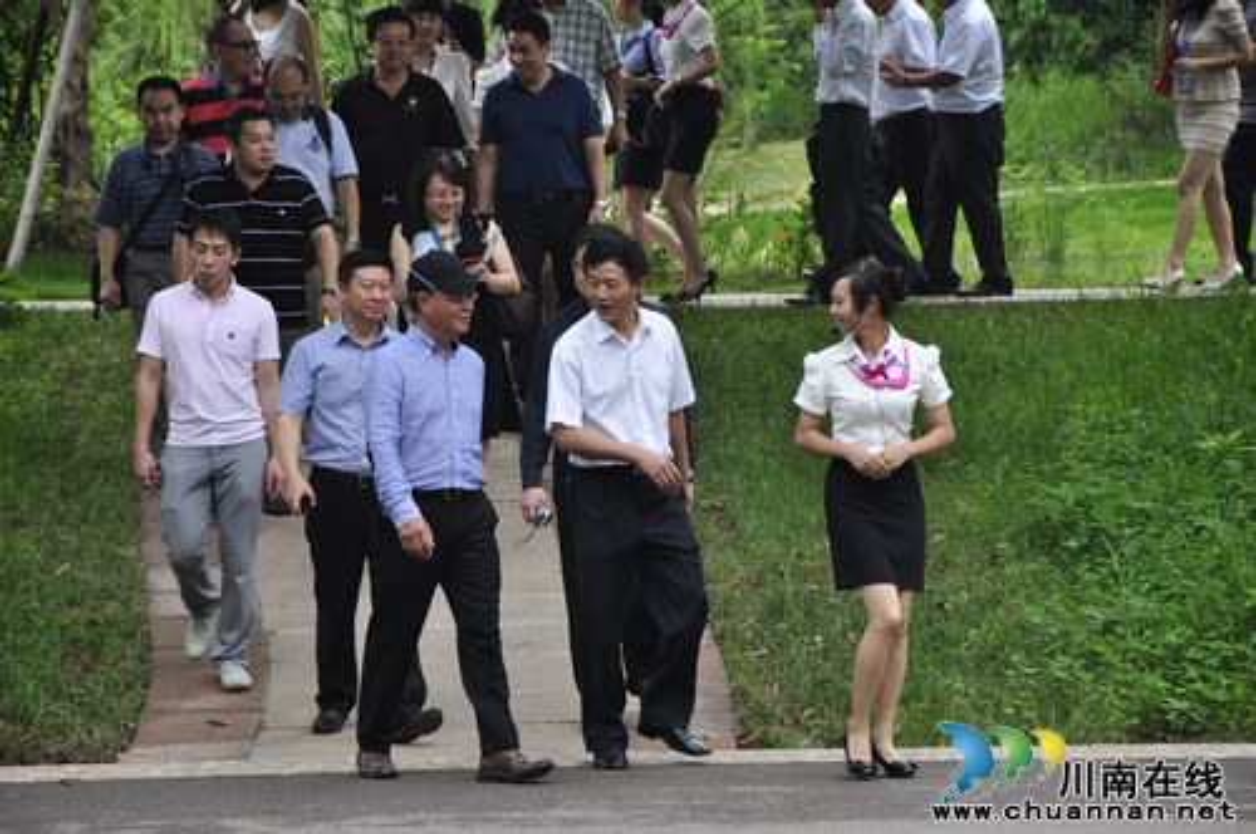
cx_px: 628
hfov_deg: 10.6
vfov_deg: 7.0
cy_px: 417
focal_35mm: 195
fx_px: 6794
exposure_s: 1/160
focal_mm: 130
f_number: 5.6
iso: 400
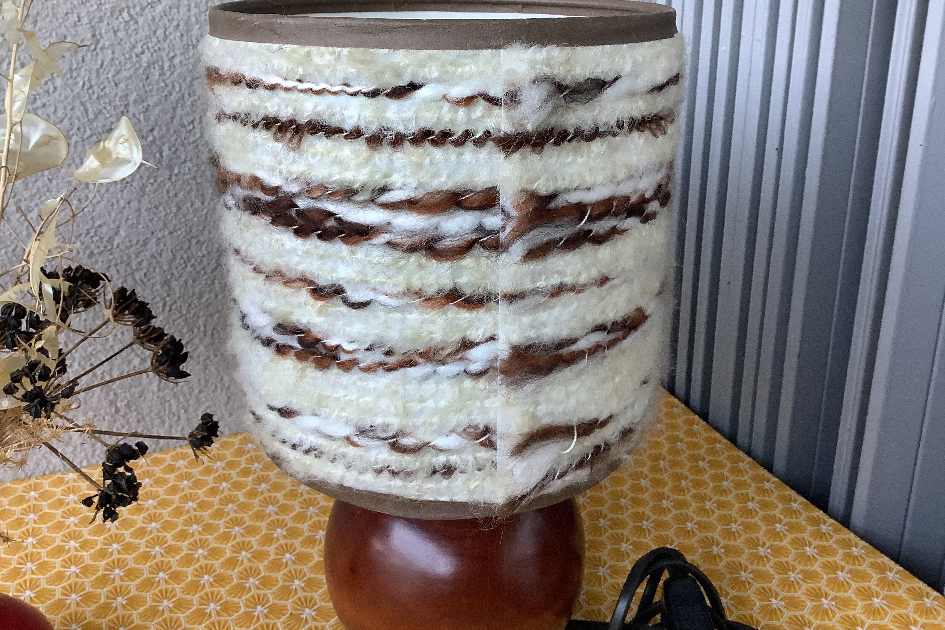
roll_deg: -0.6
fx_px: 866
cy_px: 279
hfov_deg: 57.2
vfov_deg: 39.9
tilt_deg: -18.5
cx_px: 477
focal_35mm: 33
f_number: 2.4
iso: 125
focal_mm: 3.3
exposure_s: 1/60
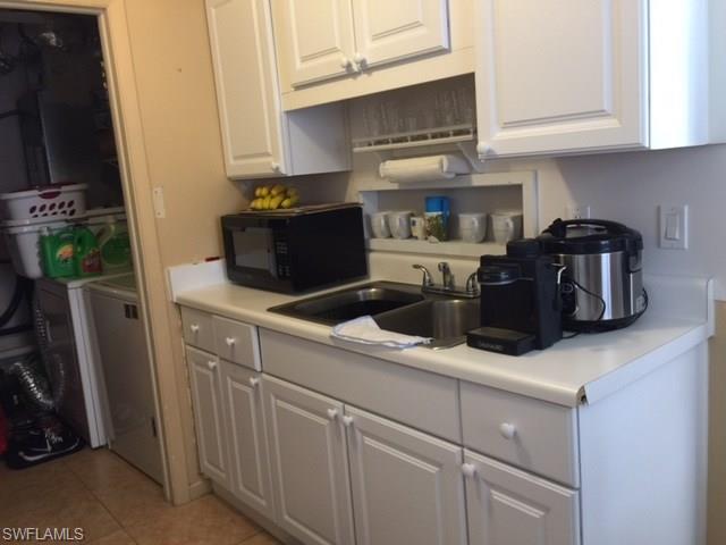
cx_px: 363
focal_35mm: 29
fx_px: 608
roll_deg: +4.5
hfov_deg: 61.7
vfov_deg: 48.2
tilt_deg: -9.8
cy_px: 272
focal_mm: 4.15
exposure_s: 1/15
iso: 64
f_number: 2.2
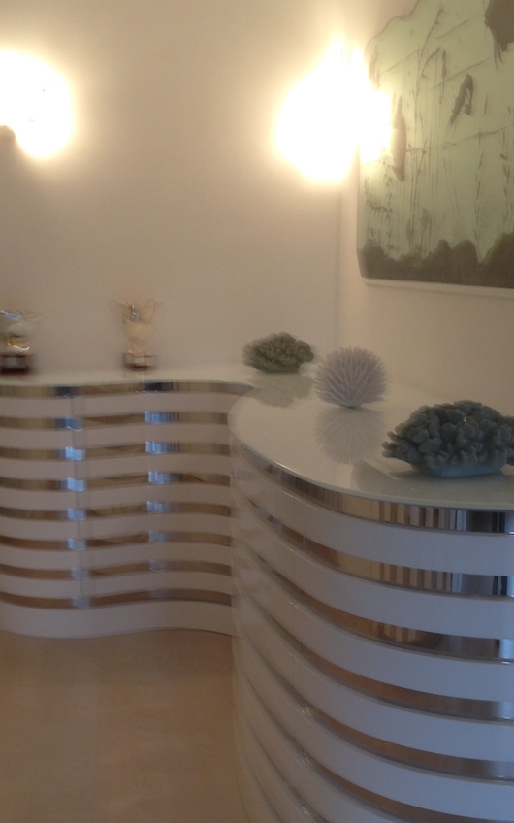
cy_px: 569
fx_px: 1233
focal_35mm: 55
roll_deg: +1.2
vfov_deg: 36.4
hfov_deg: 23.5
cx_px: 201
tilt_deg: -12.3
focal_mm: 4.12
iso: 50
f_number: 2.4
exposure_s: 1/20
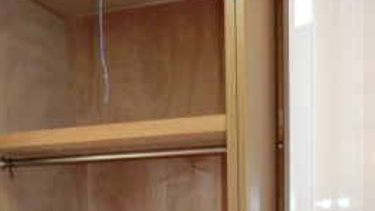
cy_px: 290
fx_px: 637
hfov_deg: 32.6
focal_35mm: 64
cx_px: 134
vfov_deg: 17.4
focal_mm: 4.24
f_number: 3
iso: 250
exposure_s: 1/125
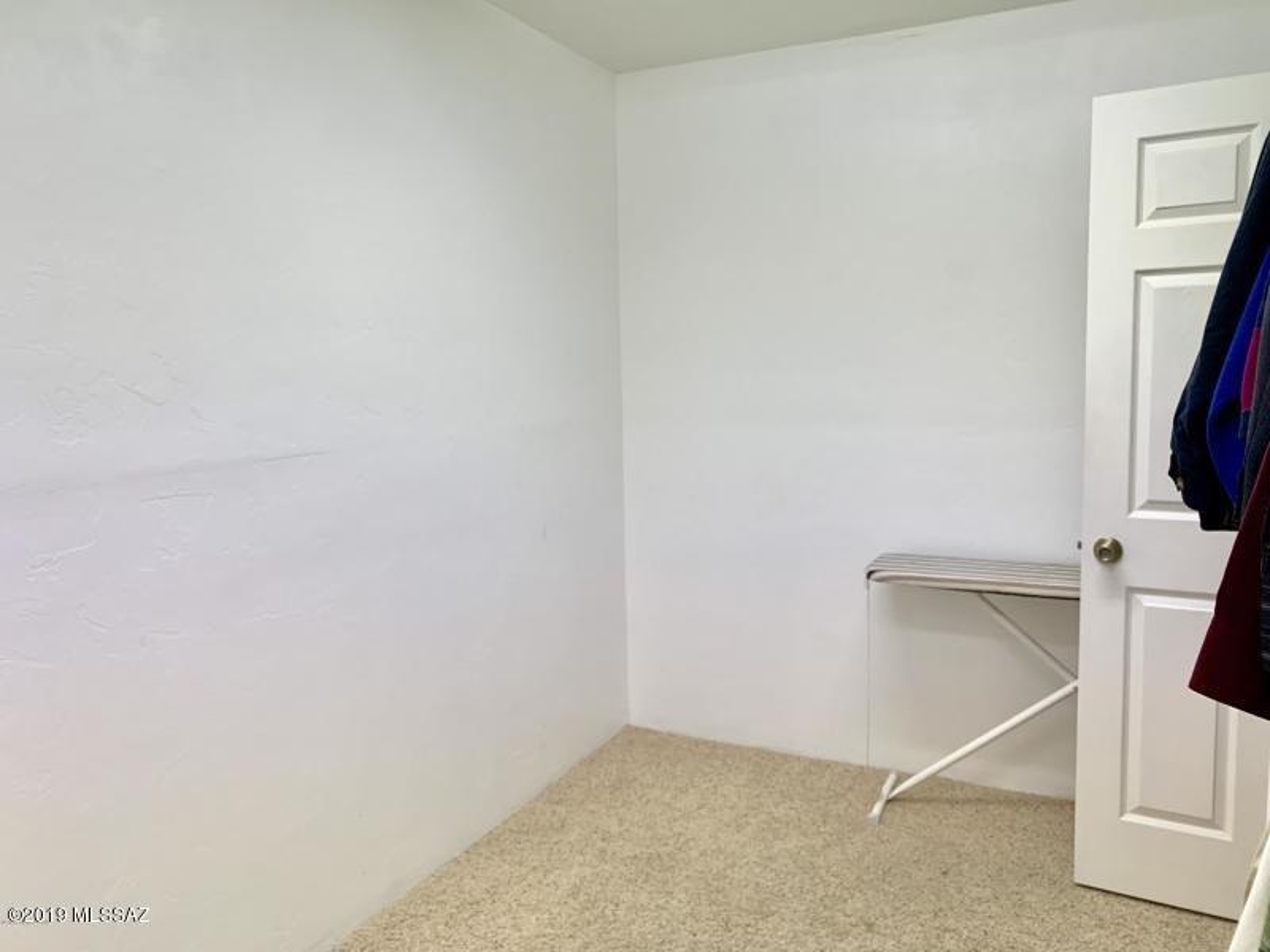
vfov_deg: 53.1
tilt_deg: -4.5
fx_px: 954
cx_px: 635
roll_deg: +0.1
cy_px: 476
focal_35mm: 26
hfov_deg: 67.3
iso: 40
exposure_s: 1/120
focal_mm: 4.25
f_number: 1.8
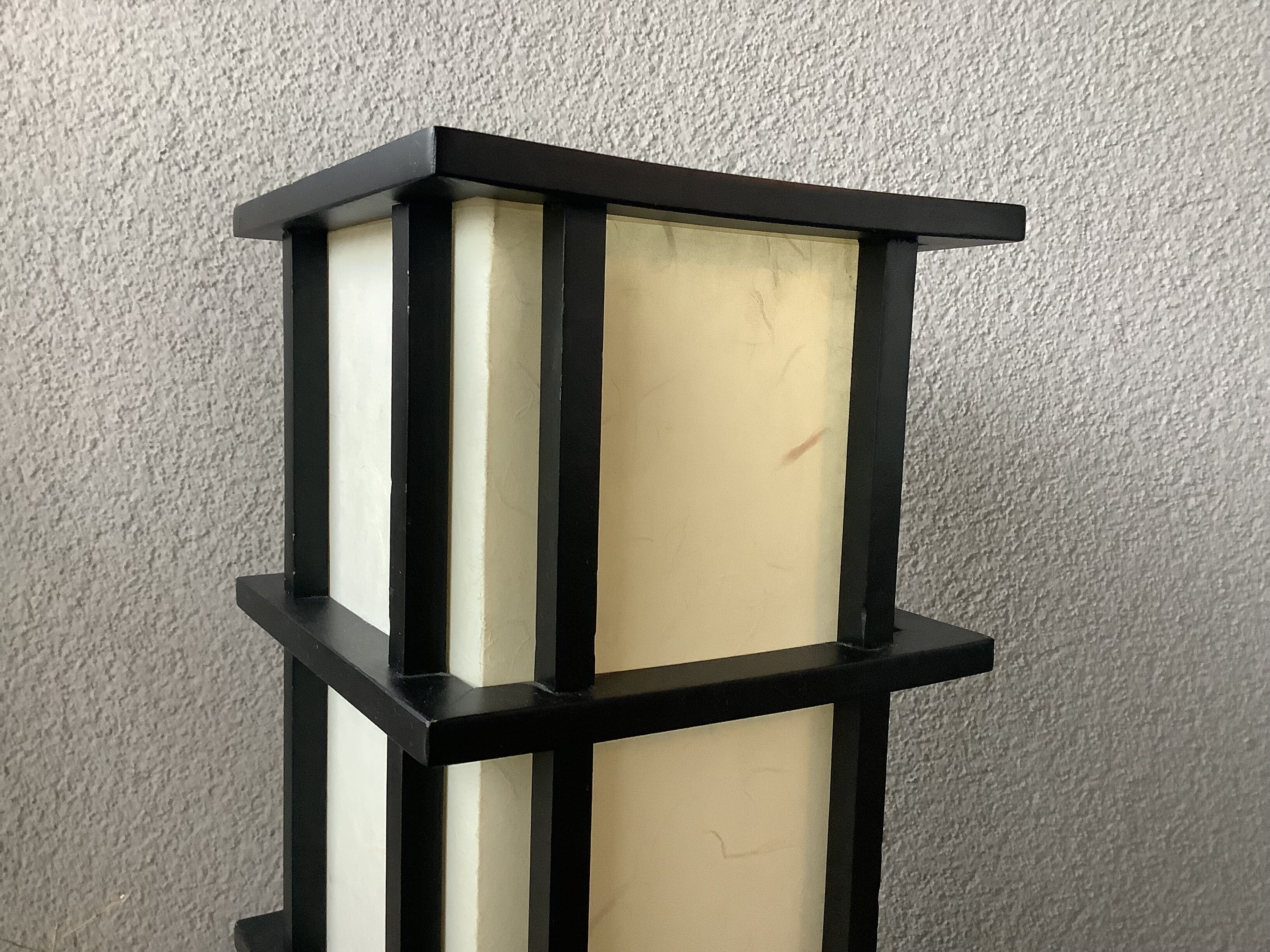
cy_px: 476
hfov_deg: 58.4
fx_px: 1137
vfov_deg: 45.4
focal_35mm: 31
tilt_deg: -4.0
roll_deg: -2.0
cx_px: 635
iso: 320
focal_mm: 3.3
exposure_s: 1/50
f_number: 2.4
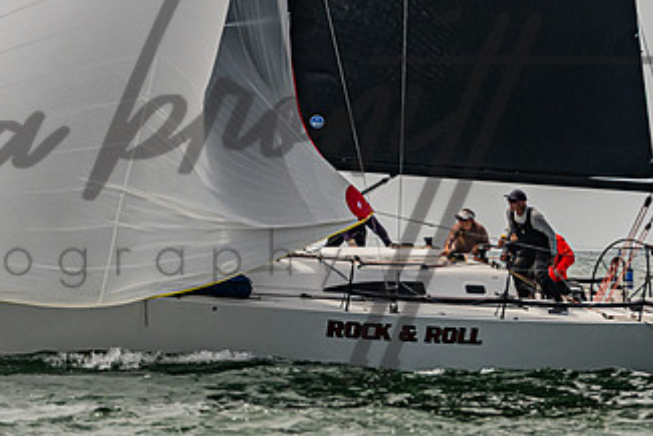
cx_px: 391
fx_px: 8111
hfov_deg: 4.6
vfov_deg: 3.1
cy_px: 200
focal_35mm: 447
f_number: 8
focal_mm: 200
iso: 500
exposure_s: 1/3200
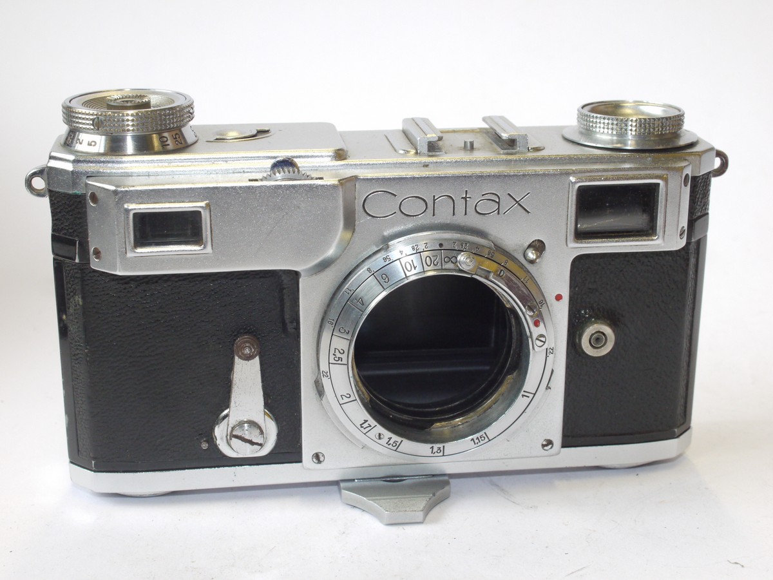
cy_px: 290
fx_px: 1340
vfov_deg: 24.4
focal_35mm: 60
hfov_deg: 32.2
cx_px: 386
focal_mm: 30
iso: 800
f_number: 10
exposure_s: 1/50
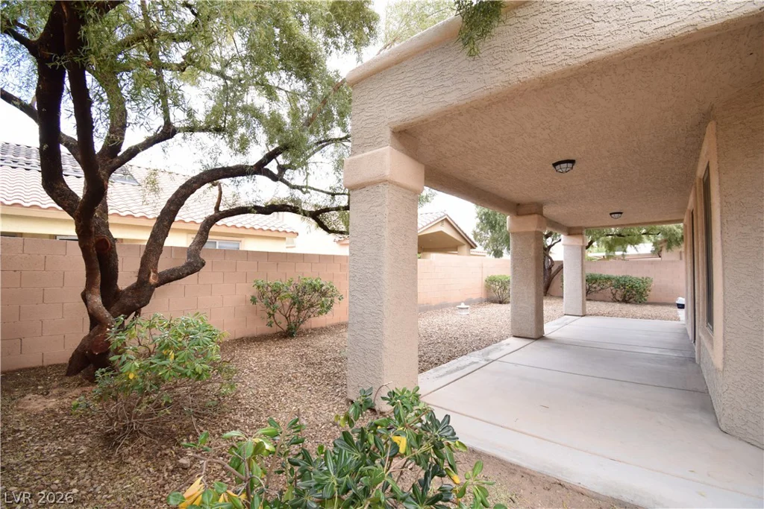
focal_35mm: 15
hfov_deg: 100.4
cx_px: 382
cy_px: 254
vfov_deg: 77.3
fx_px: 318
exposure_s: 1/50
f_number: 5.6
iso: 200
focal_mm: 10
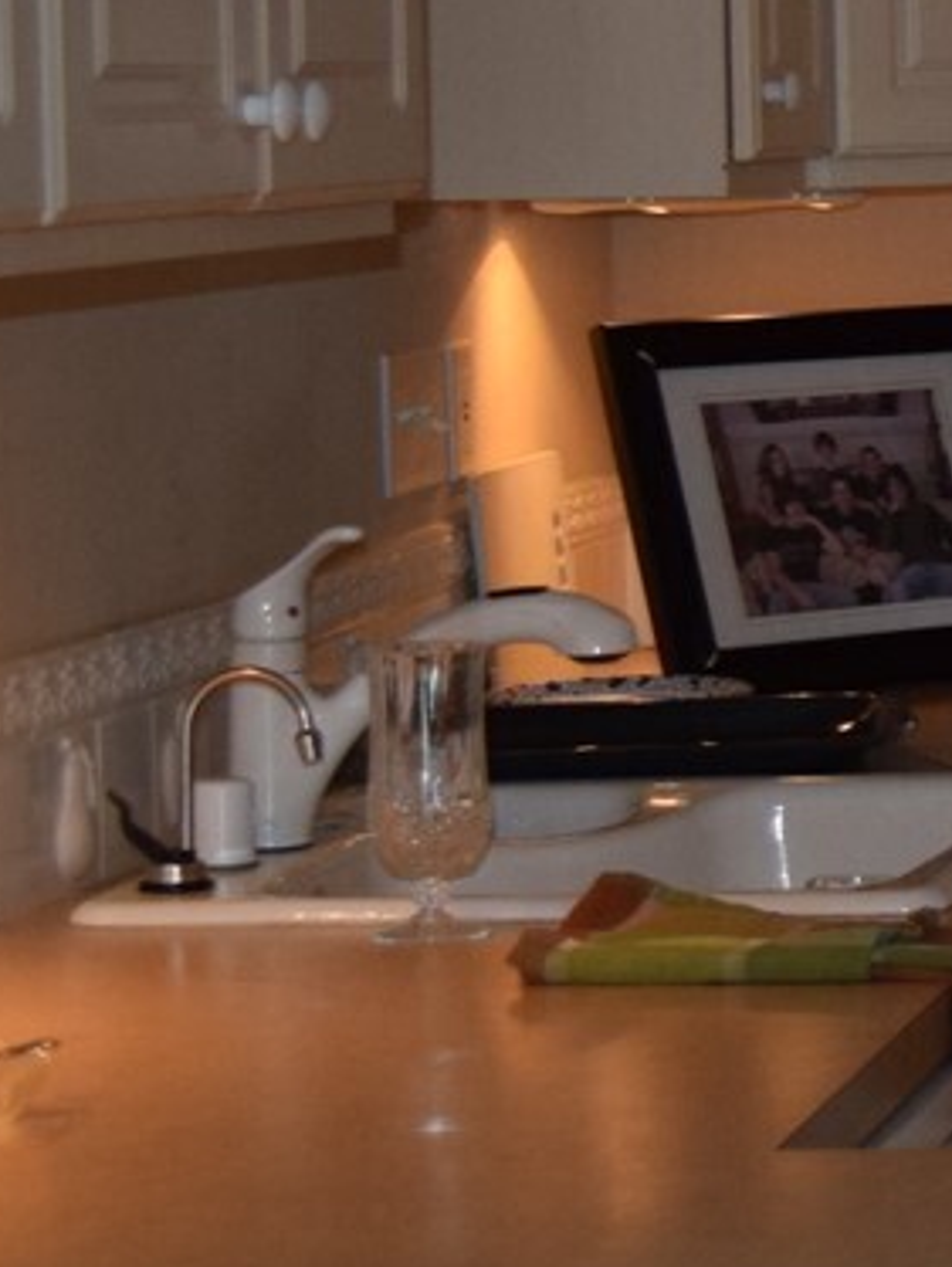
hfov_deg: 8.7
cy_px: 191
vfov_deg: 12.5
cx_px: 2200
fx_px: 5750
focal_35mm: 157
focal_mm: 24
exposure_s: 1/60
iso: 800
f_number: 4
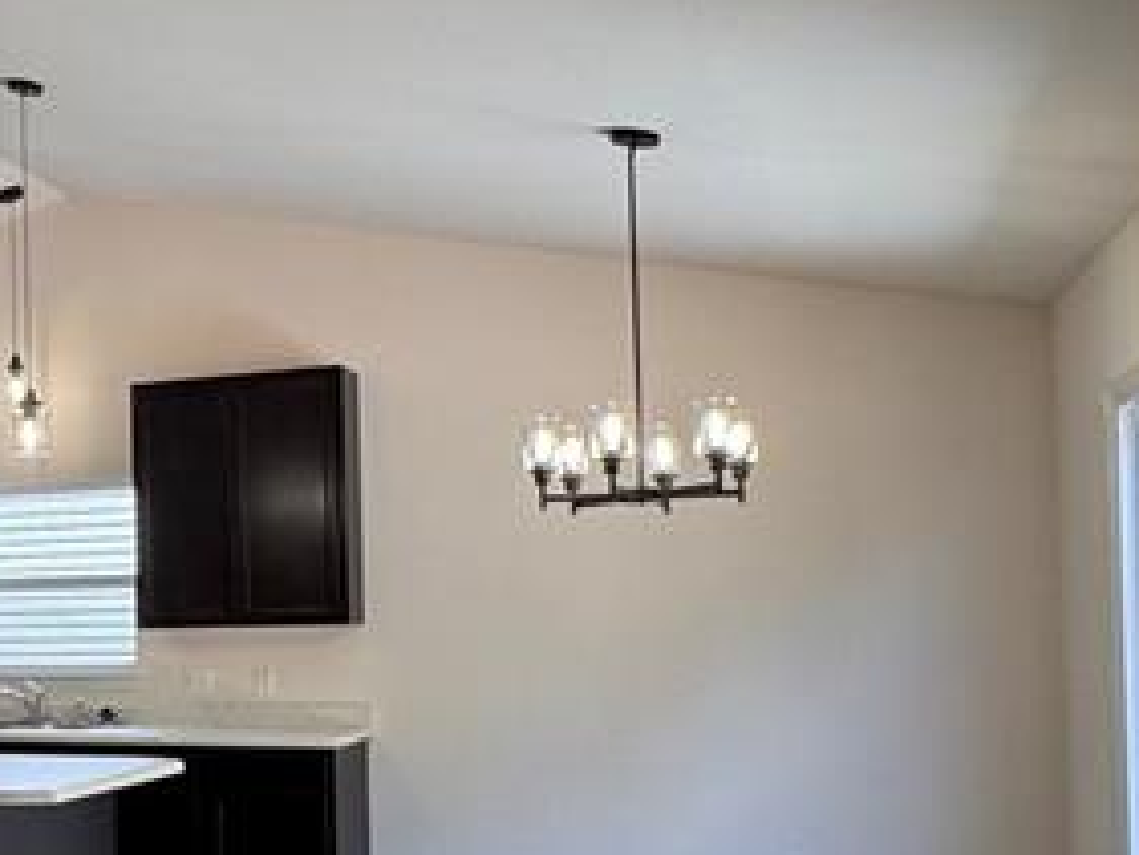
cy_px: 600
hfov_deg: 33.0
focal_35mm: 51
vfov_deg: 28.3
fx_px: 1679
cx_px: -105
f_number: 2.2
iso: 80
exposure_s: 1/120
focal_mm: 2.22
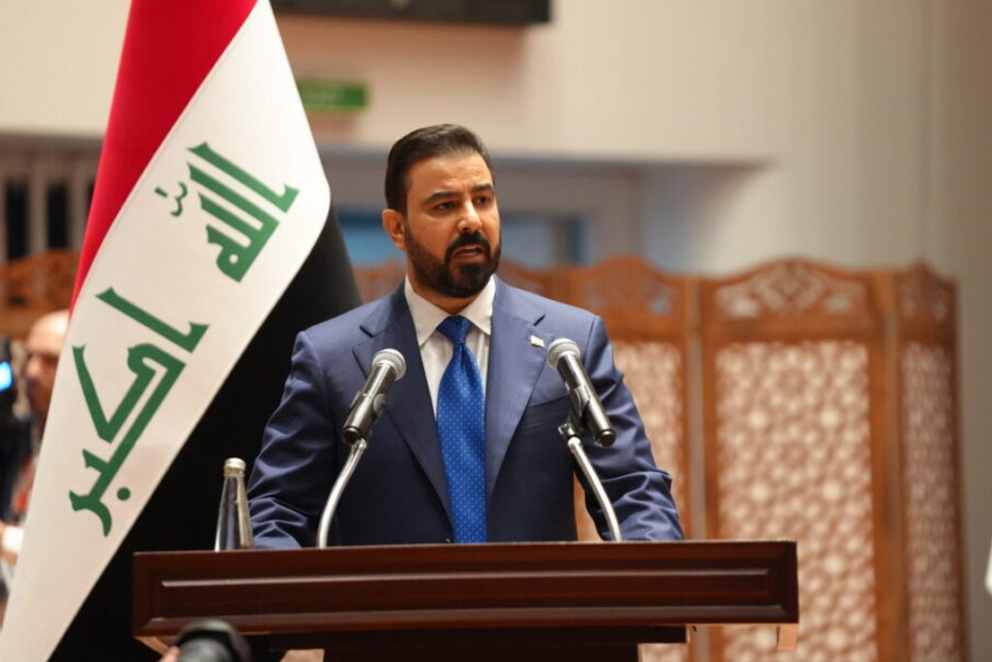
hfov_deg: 8.8
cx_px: 495
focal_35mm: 234
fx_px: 6449
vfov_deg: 5.9
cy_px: 290
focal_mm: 200
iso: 4000
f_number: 2.8
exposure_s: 1/200
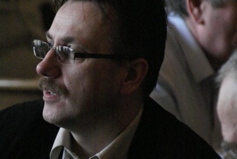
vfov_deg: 2.9
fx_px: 3083
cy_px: 56
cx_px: 77
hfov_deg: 4.4
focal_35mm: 468
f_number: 5.6
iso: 1600
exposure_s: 1/100
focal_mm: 160
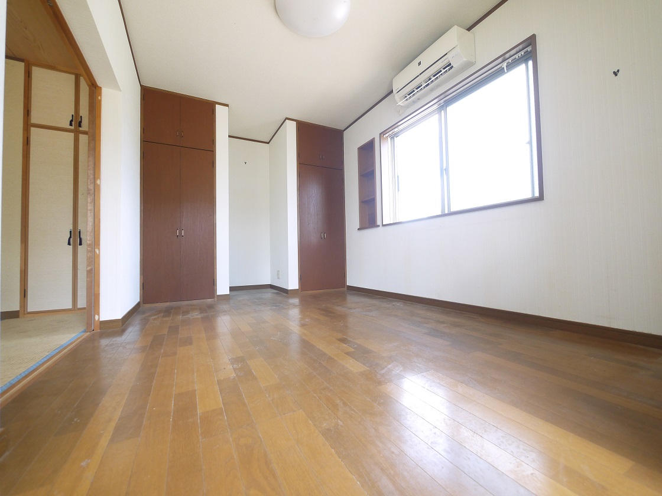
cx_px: 331
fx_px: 268
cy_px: 248
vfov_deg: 85.7
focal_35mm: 14
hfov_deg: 102.1
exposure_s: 1/125
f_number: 4
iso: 500
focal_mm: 7
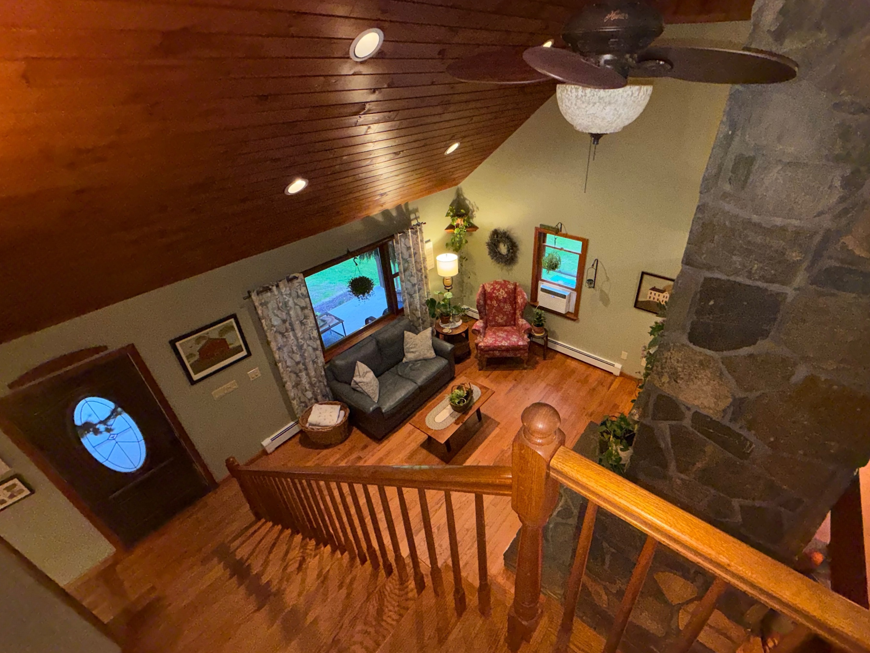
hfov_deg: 94.0
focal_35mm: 16
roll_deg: +0.5
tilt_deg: -31.3
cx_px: 489
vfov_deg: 78.1
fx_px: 402
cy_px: 311
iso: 400
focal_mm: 2.22
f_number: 2.2
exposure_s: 1/60
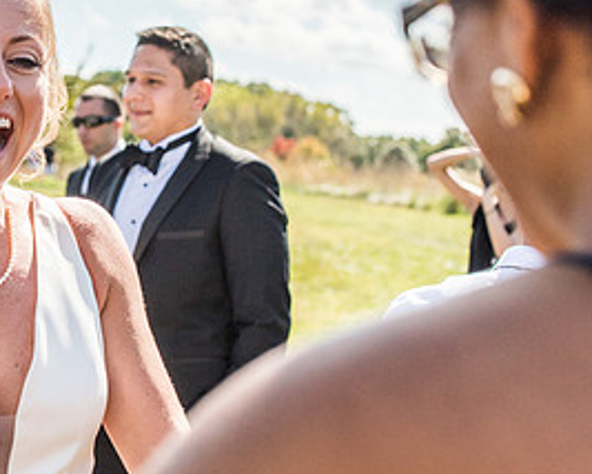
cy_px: 134
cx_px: -16
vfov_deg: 15.1
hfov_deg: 18.3
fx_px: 1788
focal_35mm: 102
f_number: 5
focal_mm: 50
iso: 560
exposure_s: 1/4000
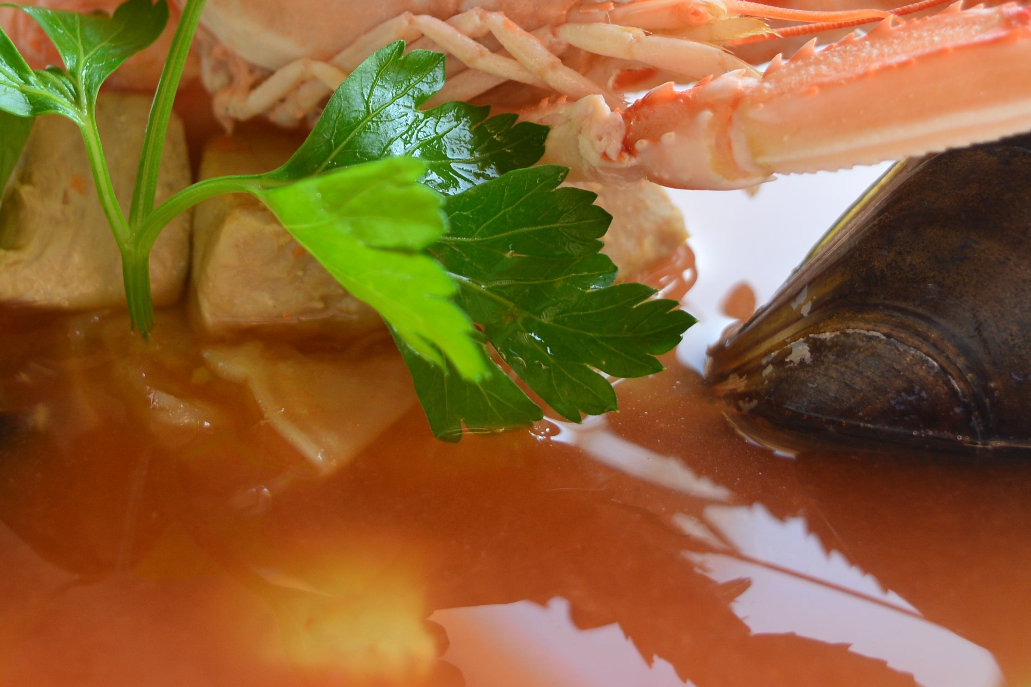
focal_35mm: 90
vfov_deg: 15.1
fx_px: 2577
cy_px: 96
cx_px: 470
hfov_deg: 22.6
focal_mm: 26
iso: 125
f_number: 4.5
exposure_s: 1/80
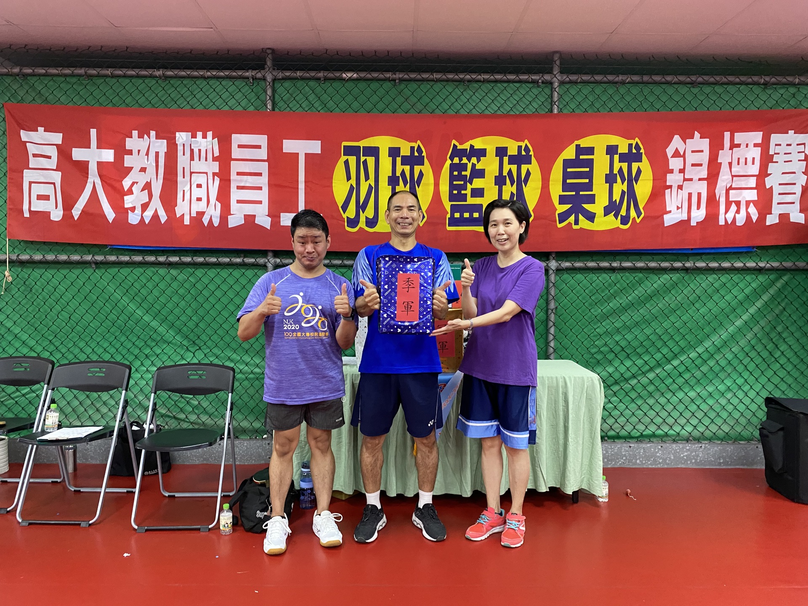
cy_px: 303
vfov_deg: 53.1
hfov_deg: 67.3
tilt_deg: -1.4
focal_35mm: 26
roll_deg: -0.5
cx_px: 404
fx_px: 607
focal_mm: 4.25
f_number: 1.8
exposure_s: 1/60
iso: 320
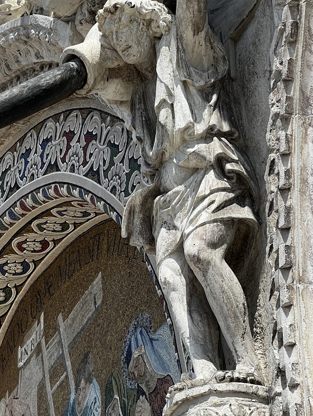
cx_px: 104
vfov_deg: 14.8
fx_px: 1603
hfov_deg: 11.1
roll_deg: -0.5
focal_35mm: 133
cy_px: 189
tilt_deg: +36.3
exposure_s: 1/809
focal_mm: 9
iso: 32
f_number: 2.8
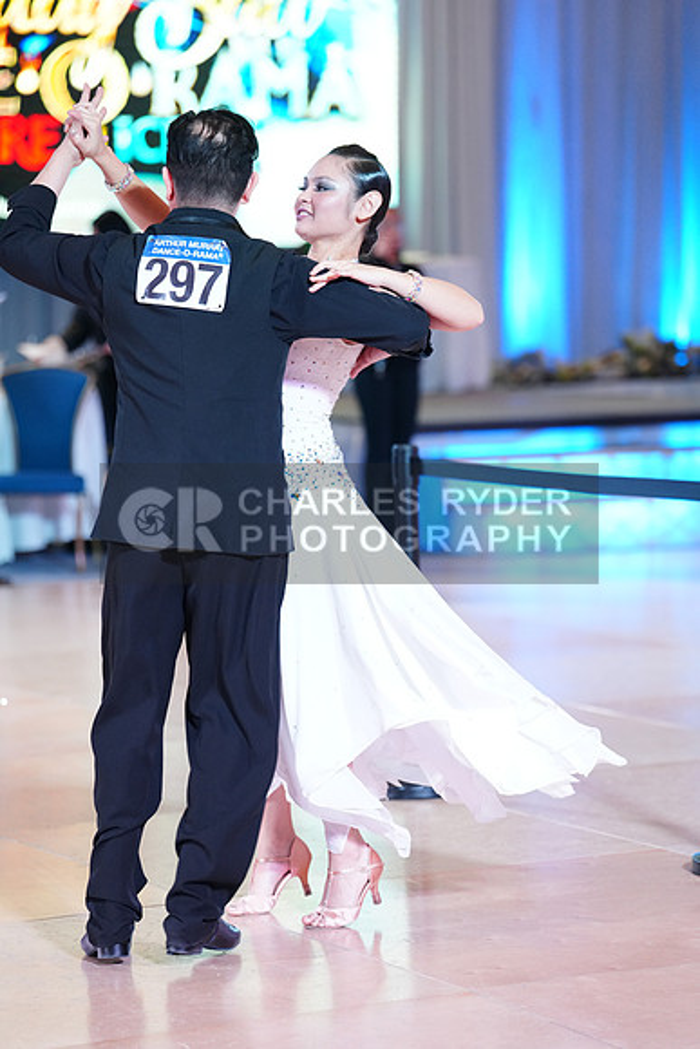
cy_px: 524
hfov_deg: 10.6
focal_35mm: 130
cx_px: 350
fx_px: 3789
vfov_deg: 15.8
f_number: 2.8
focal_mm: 130
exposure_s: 1/400
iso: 2000
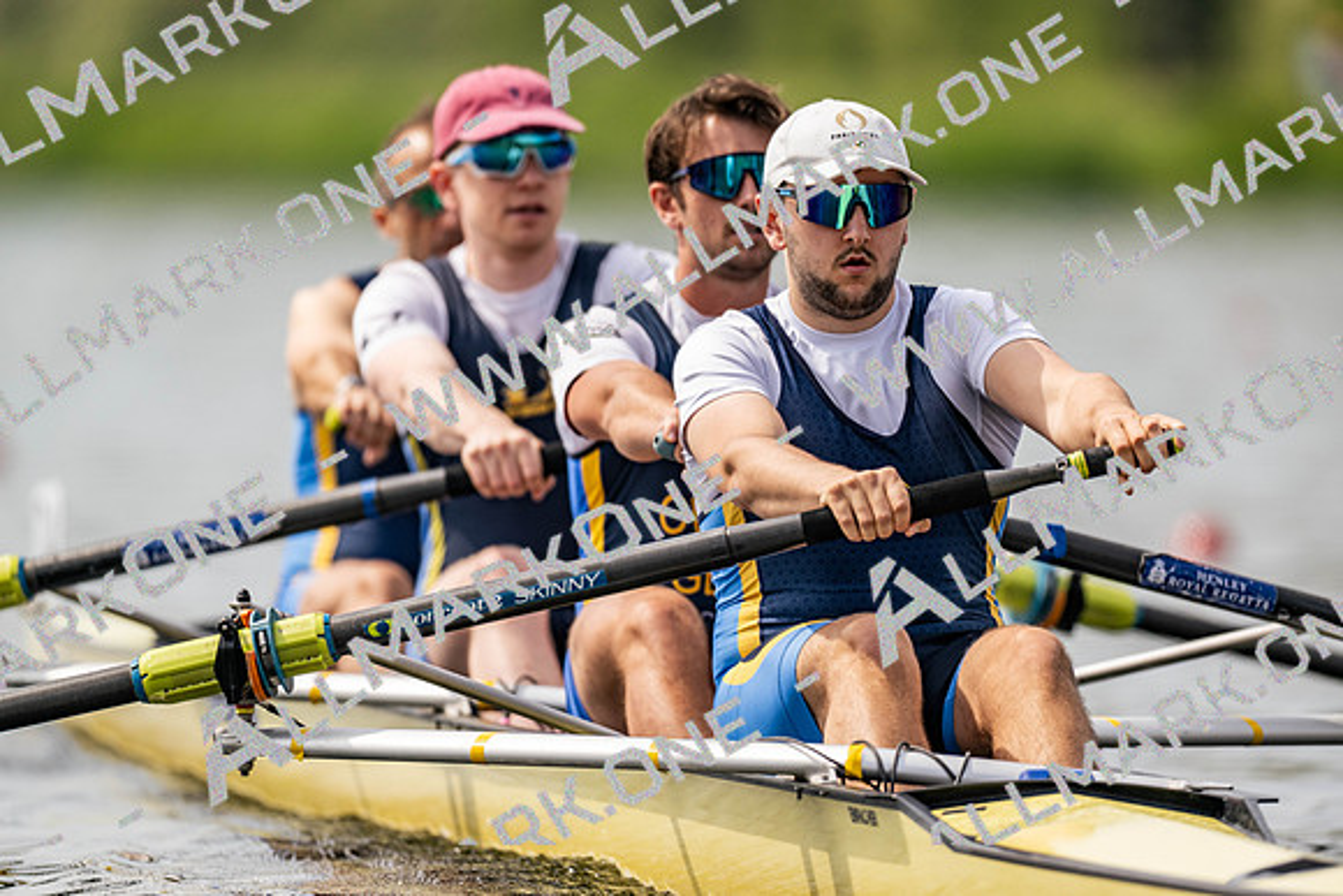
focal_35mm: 600
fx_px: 22388
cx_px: 672
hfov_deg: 3.4
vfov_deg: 2.3
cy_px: 448
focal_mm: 600
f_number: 4
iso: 250
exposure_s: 1/2500
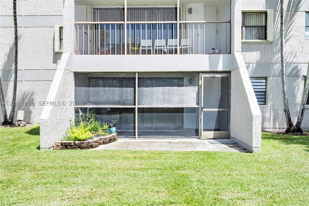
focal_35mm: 35
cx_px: 154
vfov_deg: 37.8
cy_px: 103
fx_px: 300
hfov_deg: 54.4
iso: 100
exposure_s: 1/125
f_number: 10
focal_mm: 35
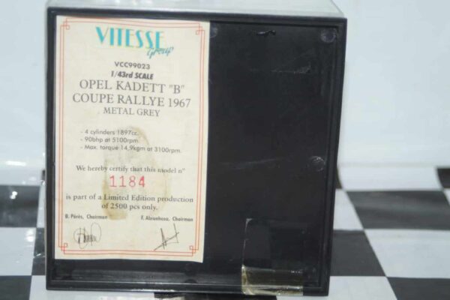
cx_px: 225
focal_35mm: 105
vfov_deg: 13.0
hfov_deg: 19.5
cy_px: 150
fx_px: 1312
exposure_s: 1/60
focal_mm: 70
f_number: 5.6
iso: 640
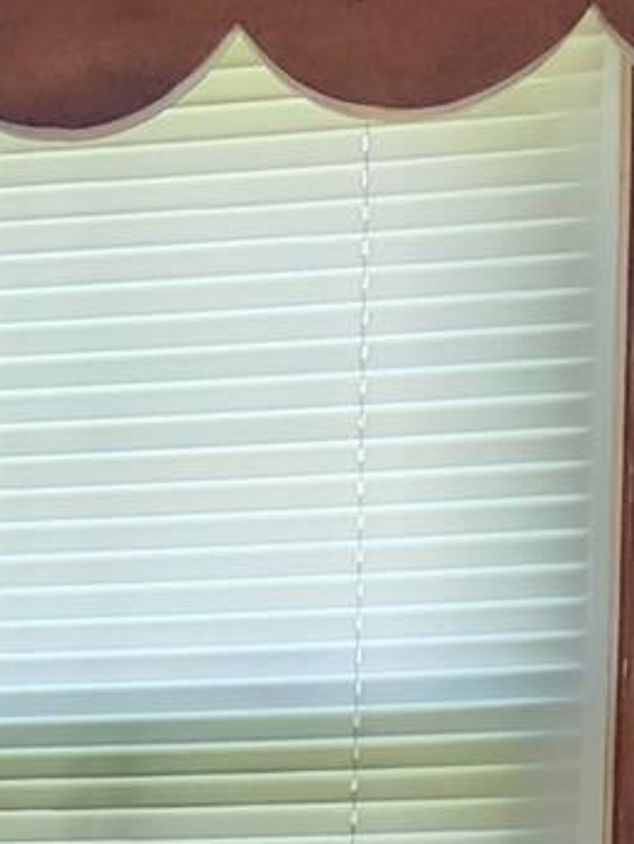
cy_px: 1420
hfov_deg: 14.4
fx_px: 2488
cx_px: 132
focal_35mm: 102
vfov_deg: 16.7
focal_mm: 6.4
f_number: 1.8
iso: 250
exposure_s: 1/120
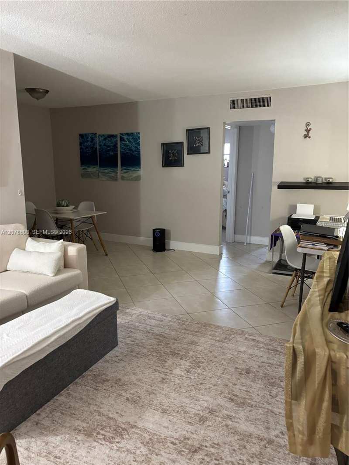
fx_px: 349
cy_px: 232
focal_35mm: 26
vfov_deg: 67.3
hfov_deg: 53.1
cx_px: 174
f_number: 1.6
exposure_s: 1/60
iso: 400
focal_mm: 5.96
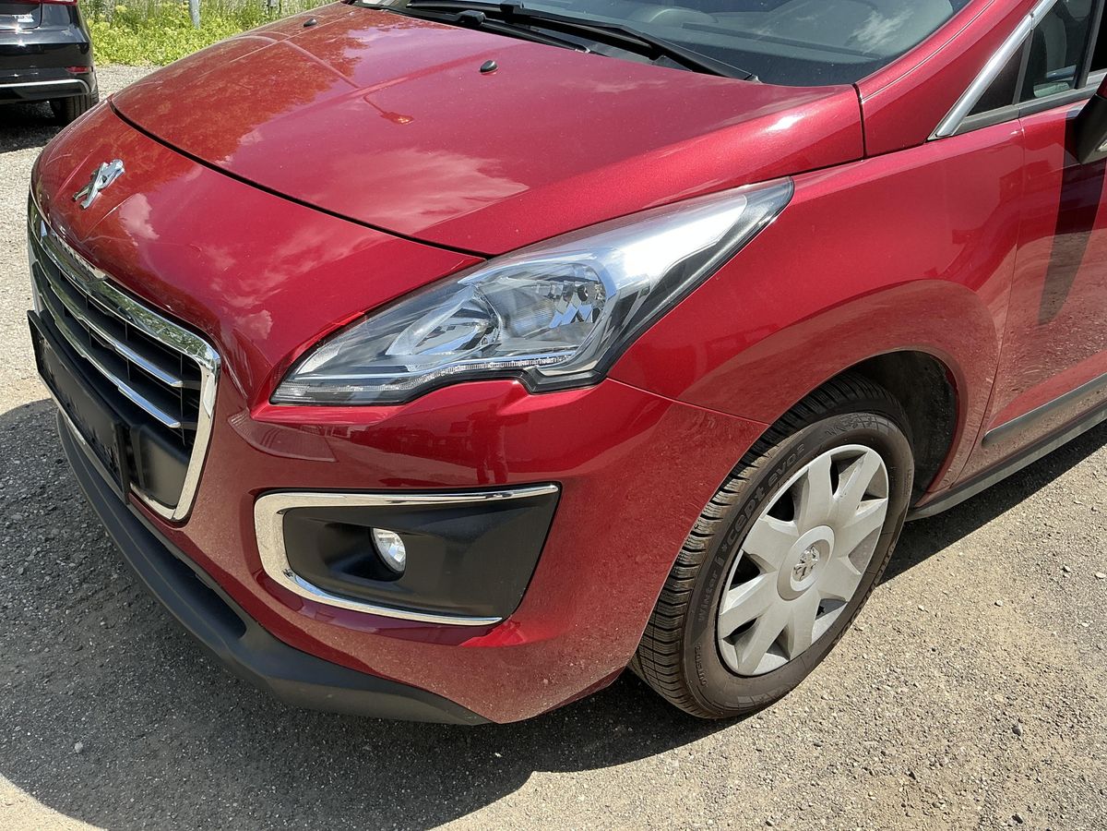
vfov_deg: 49.7
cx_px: 554
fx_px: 895
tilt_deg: -28.1
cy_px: 416
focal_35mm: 28
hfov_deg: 63.4
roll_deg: -3.6
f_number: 1.8
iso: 25
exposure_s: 1/770
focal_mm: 3
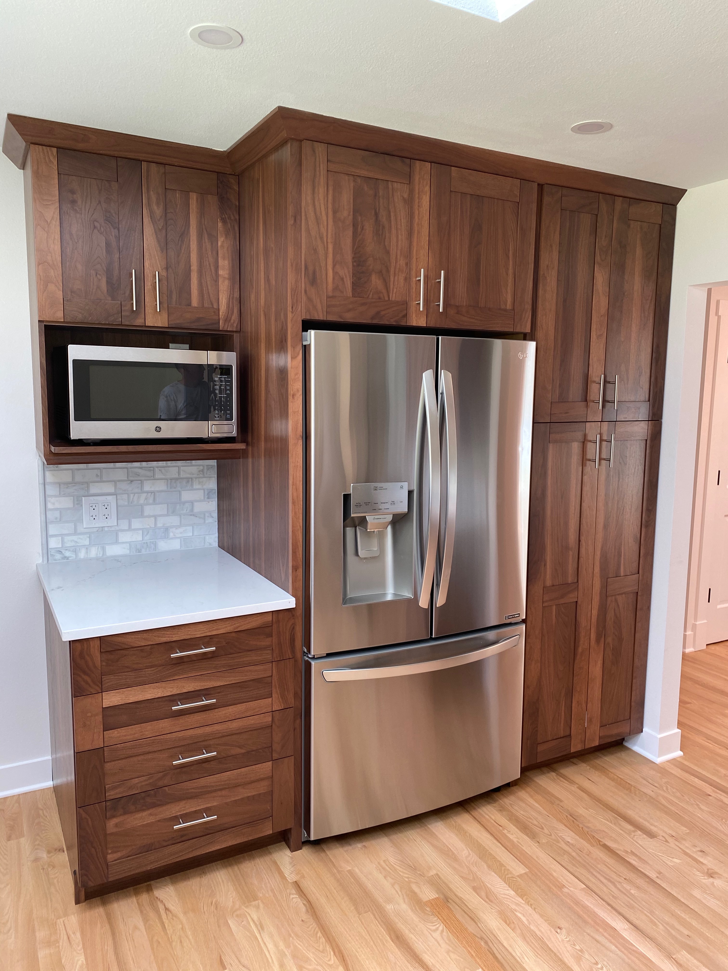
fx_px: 729
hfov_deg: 53.1
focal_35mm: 26
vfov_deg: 67.3
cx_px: 364
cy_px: 486
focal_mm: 4.25
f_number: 1.8
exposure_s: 1/60
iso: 64
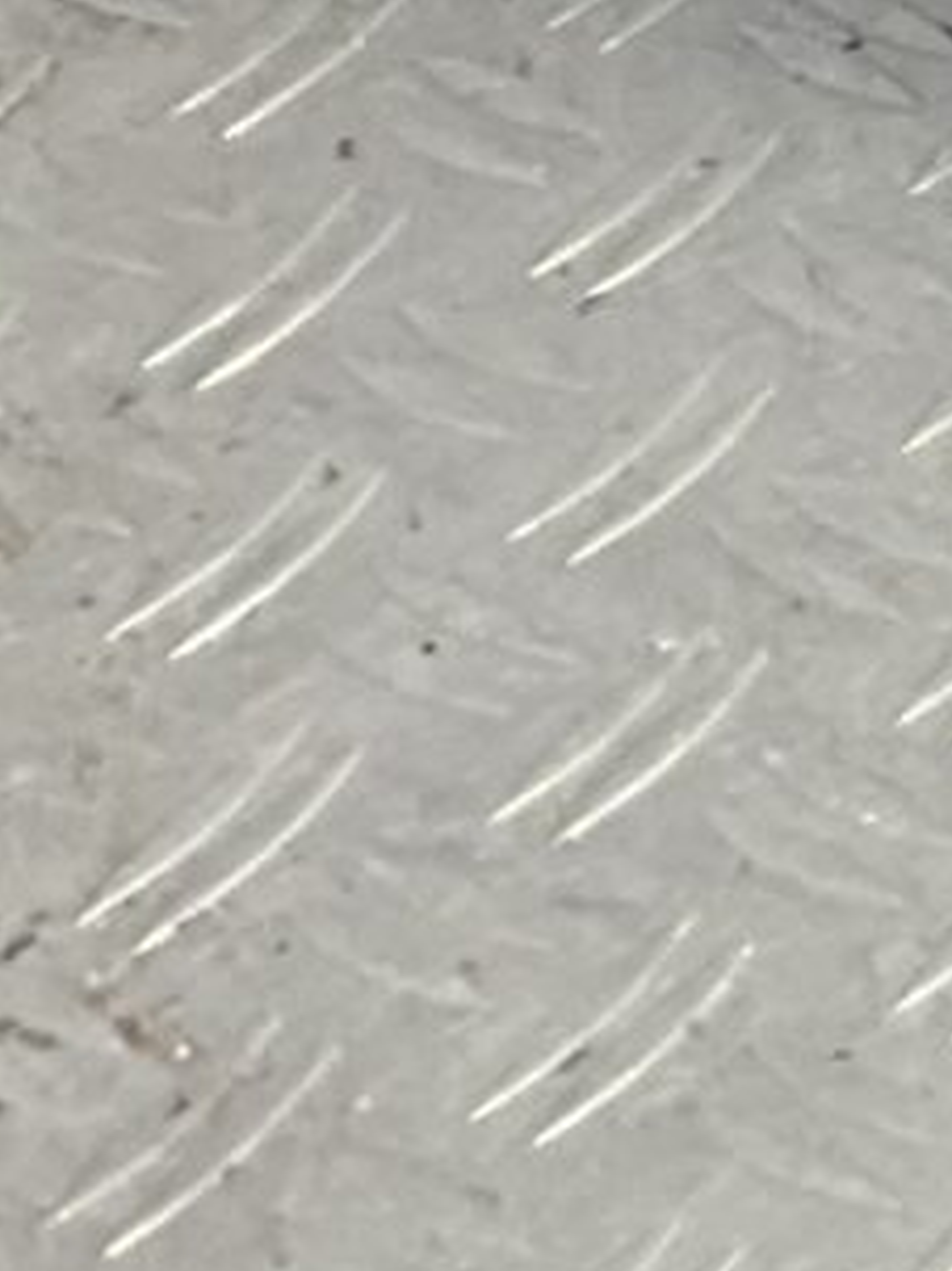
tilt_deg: -28.4
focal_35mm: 245
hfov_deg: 4.7
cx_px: 5230
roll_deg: -7.5
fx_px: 8990
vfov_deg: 7.3
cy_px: -2362
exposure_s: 1/335
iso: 16
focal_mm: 3
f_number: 1.8
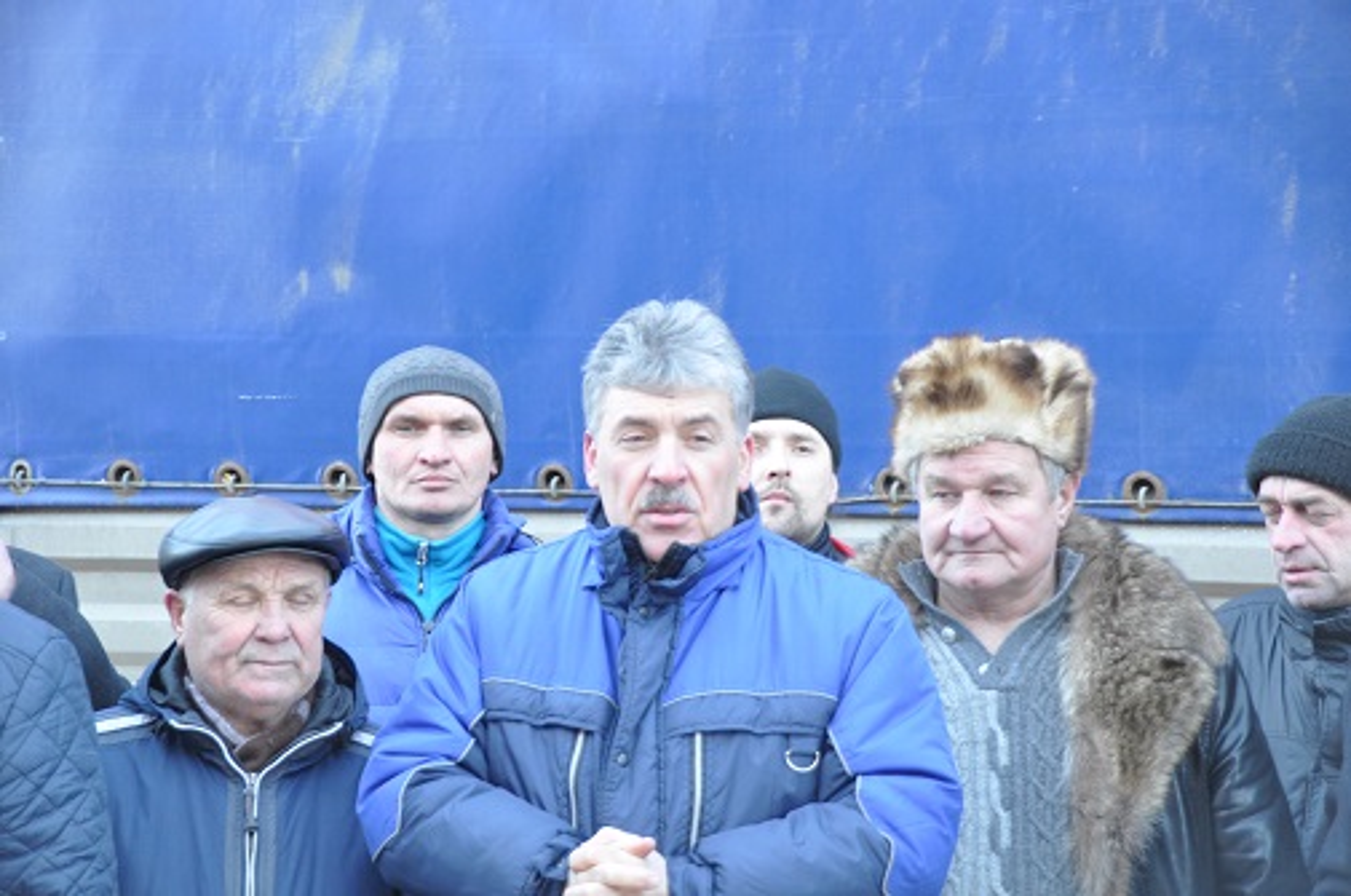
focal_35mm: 112
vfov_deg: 12.1
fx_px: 4215
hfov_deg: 18.2
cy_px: 448
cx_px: 676
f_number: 5
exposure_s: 1/60
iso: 800
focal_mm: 75
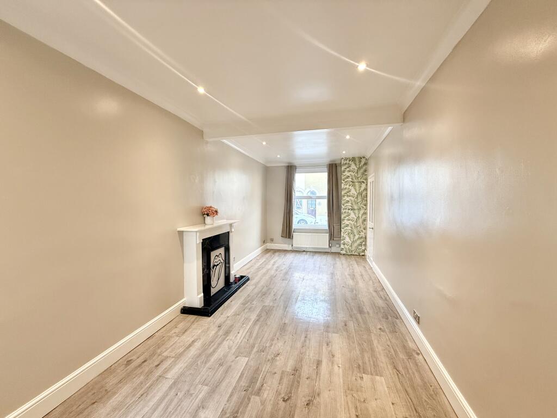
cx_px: 278
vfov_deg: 85.7
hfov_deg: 102.1
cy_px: 209
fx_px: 225
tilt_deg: -0.9
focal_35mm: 14
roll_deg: +0.6
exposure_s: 1/100
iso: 200
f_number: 2.2
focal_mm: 2.22
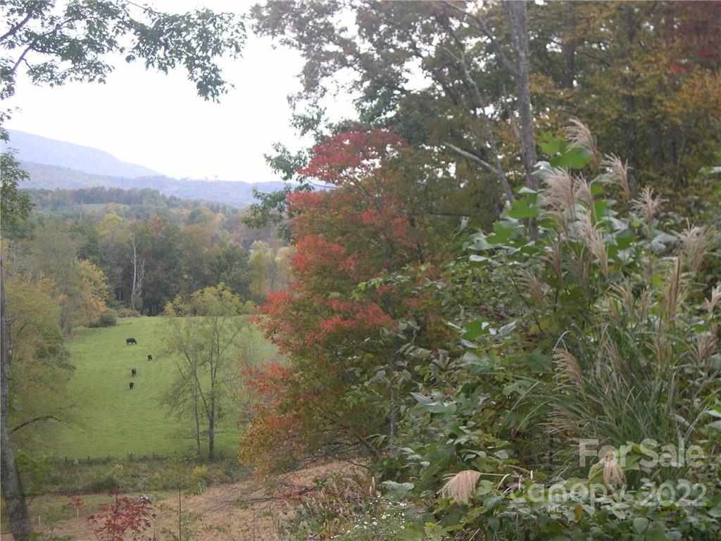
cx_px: 360
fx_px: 1291
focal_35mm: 62
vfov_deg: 23.7
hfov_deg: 31.2
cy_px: 270
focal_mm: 13.2
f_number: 3.5
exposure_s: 1/104
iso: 100
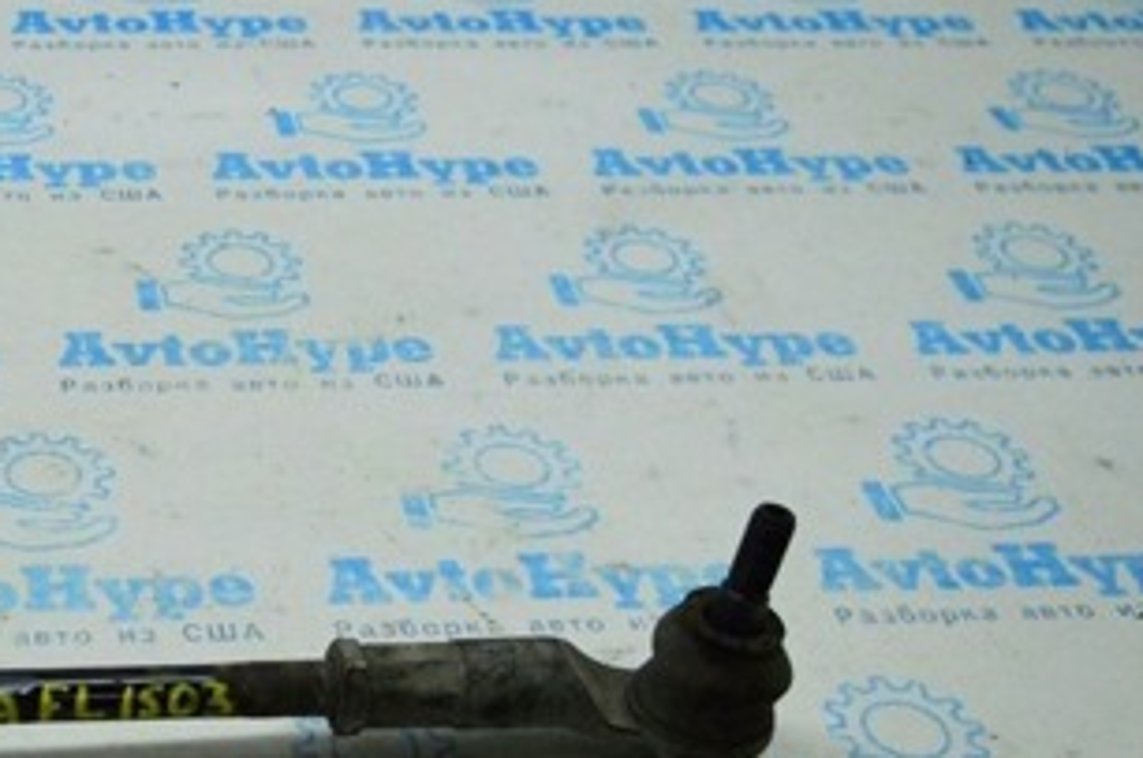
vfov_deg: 19.6
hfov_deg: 27.5
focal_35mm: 69
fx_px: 2187
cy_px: 517
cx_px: -19
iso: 6400
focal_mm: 22
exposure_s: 1/1600
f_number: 4
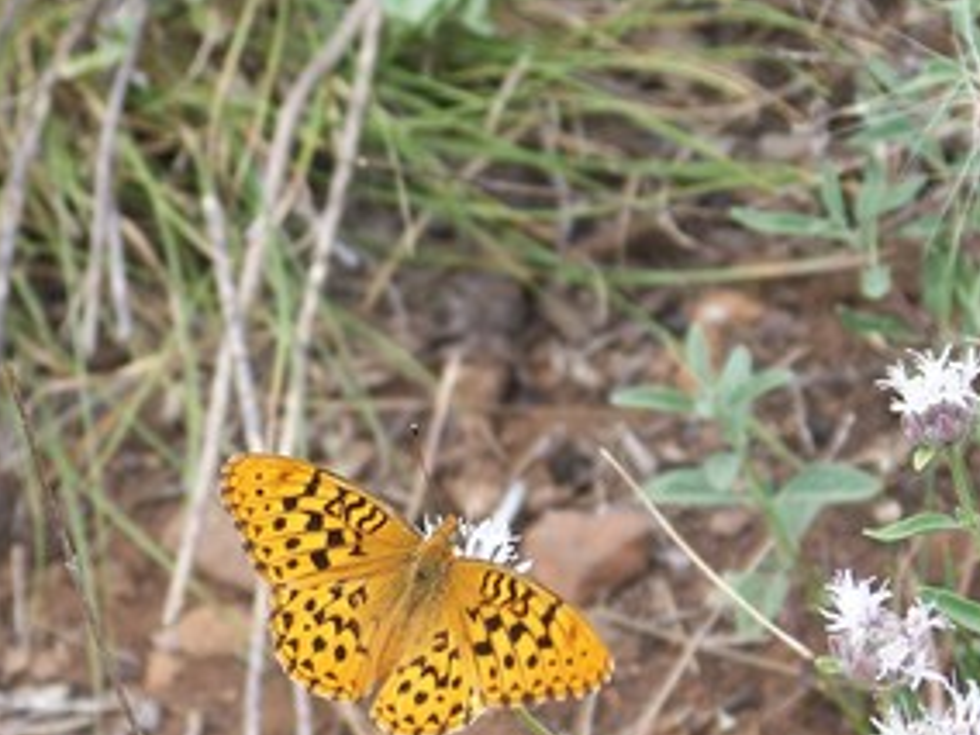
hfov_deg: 5.4
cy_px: 609
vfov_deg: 4.0
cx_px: 380
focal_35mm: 368
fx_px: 10418
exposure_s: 1/160
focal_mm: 33.3
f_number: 3.6
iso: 64
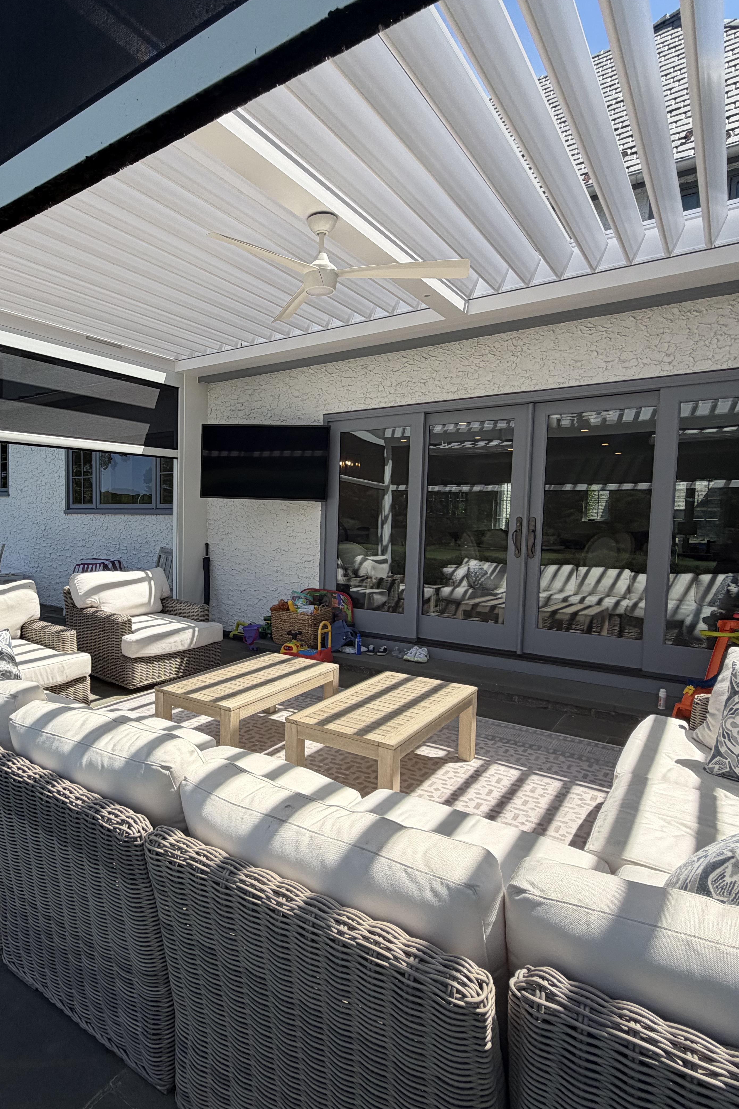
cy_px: 563
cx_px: 240
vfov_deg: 84.0
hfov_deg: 60.3
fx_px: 616
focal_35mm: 20
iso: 20
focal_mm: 2.22
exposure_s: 1/770
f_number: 2.2
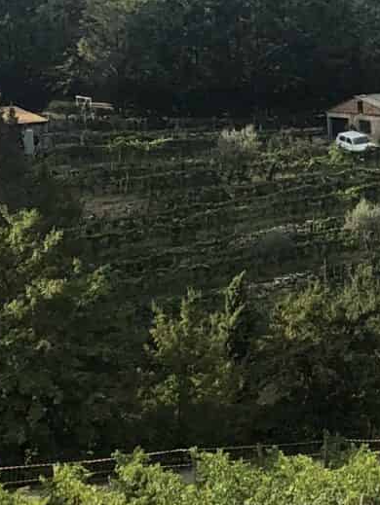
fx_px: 2017
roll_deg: +0.6
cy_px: 186
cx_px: 905
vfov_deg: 14.3
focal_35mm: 138
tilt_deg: -6.1
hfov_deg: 9.6
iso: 20
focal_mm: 4
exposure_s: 1/1263
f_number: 1.8
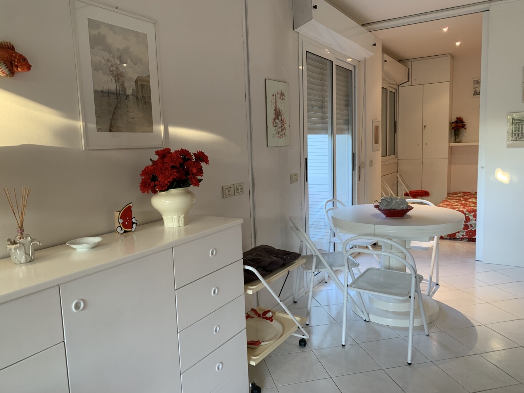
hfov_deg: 67.3
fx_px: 394
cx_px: 262
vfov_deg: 53.1
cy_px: 196
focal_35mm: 26
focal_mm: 4.25
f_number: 1.8
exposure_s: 1/50
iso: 50
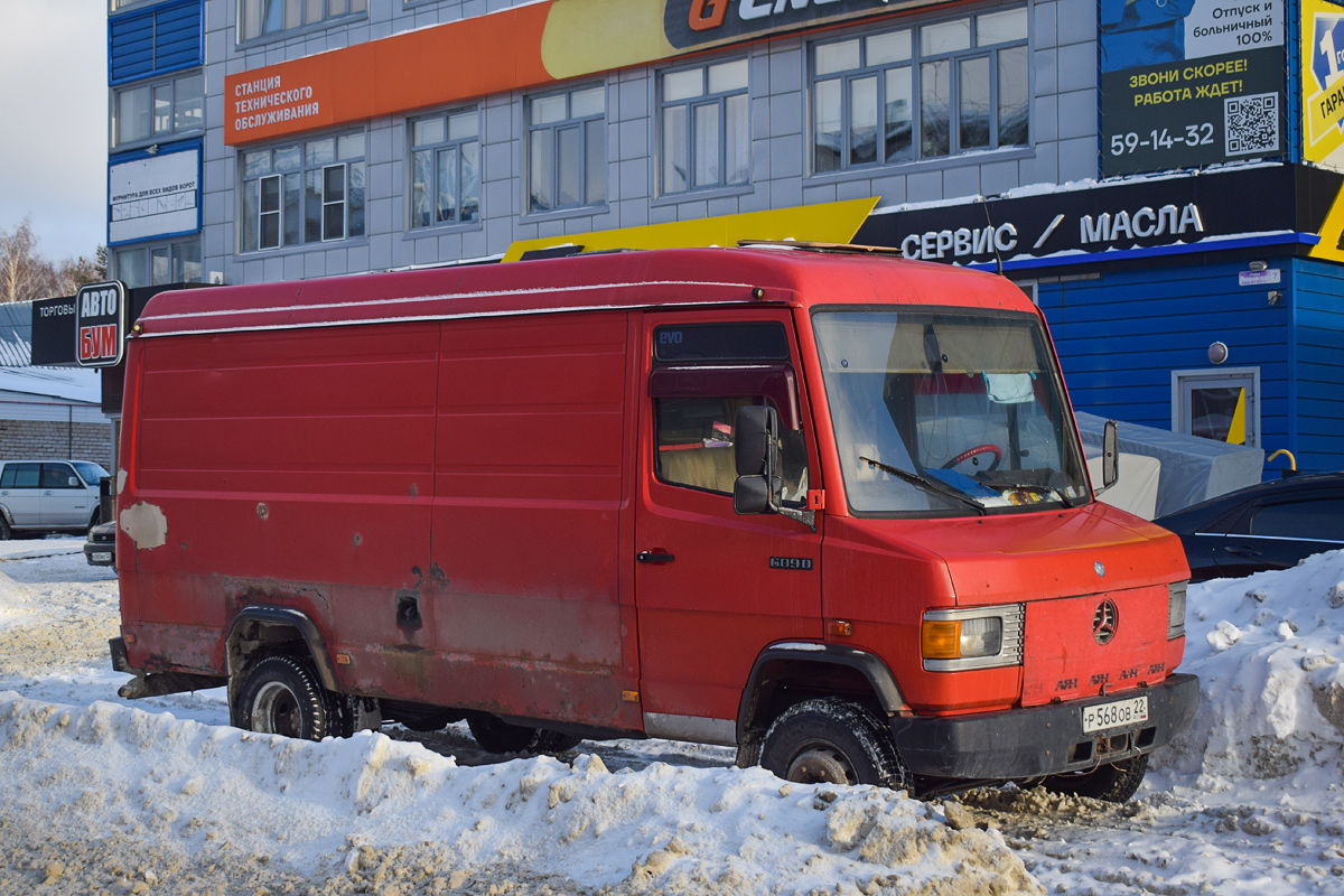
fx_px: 1904
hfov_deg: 38.9
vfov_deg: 26.5
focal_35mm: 51
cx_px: 672
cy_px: 448
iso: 200
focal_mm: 34
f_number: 6.3
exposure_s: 1/800
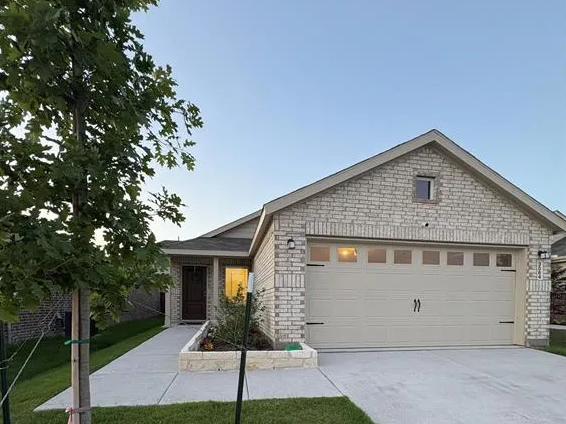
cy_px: 308
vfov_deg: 65.2
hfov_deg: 84.7
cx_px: 281
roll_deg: -0.8
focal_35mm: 19
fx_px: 311
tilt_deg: -0.3
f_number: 2.2
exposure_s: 1/77
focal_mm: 2.22
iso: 250
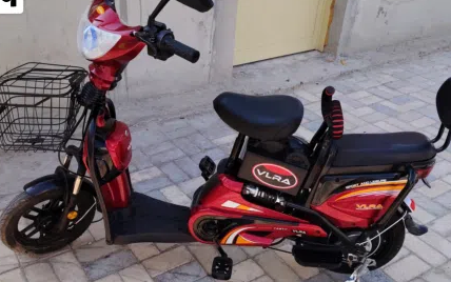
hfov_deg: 51.2
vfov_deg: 33.5
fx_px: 467
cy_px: 165
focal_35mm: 38
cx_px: 182
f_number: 1.75
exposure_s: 1/418
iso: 100
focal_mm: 5.25
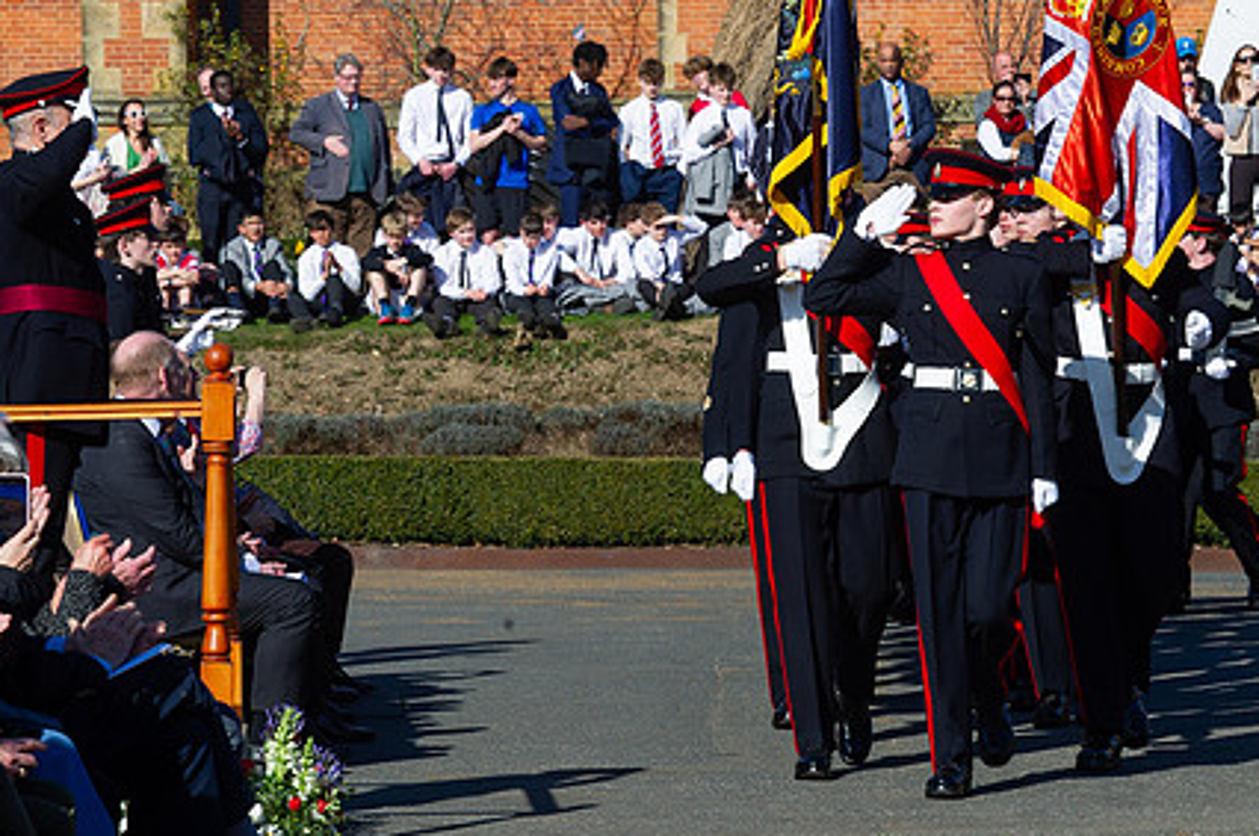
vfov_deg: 6.2
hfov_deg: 9.3
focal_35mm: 221
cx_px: 655
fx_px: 7720
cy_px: 373
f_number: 11
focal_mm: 140
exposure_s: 1/400
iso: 320
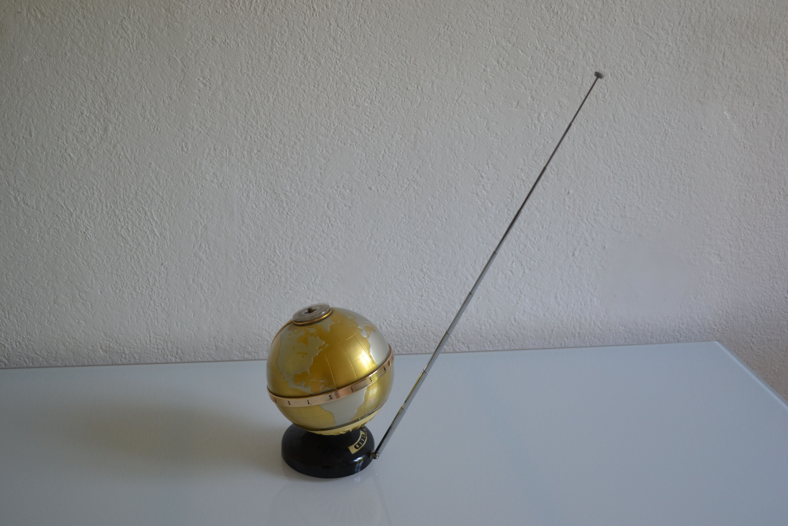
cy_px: 263
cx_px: 394
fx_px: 854
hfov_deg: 49.6
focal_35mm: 39
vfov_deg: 34.2
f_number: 4.2
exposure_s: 1/50
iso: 400
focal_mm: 26
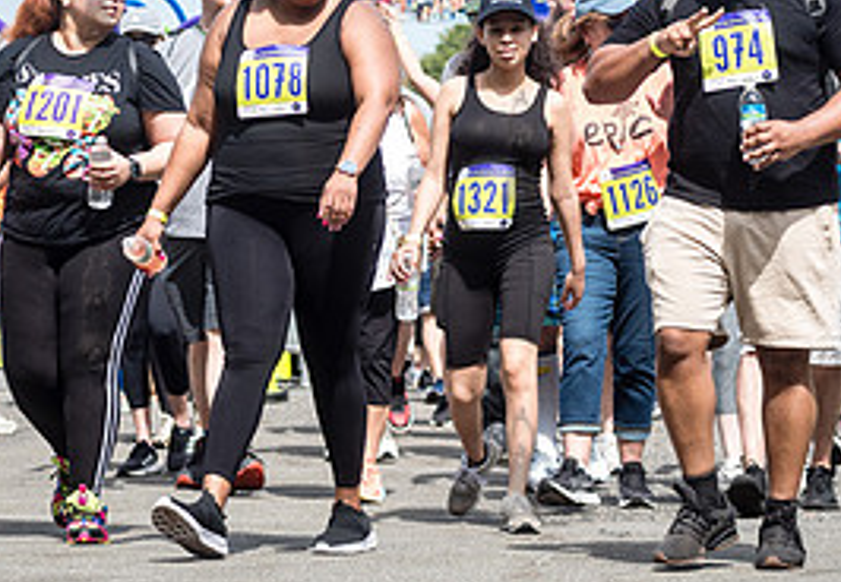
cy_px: 228
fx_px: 4845
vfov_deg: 6.9
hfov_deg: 9.9
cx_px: 361
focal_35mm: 205
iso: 250
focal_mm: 80
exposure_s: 1/800
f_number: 4.5
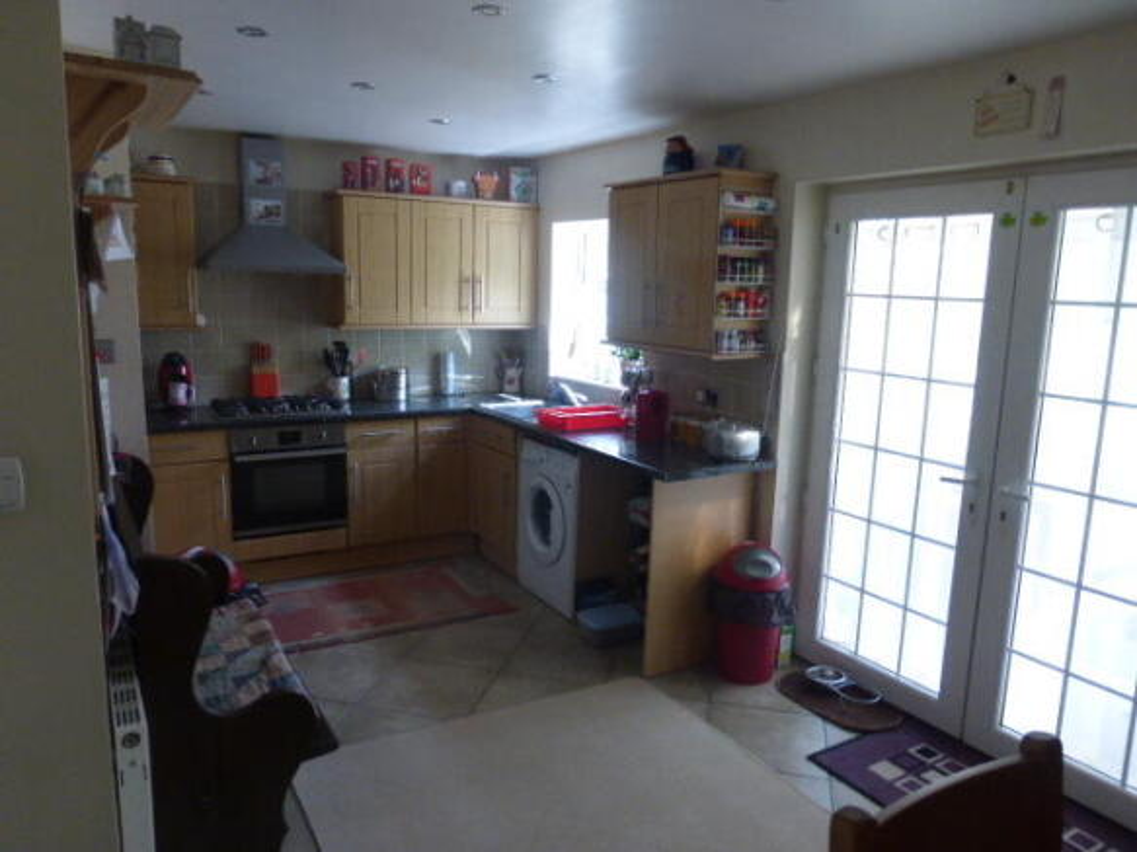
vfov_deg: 54.9
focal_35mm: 25
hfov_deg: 69.4
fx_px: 821
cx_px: 568
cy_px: 426
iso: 320
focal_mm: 4.3
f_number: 3.3
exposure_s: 1/60
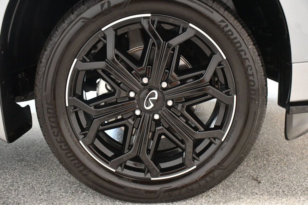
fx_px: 436
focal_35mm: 51
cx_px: 154
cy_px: 102
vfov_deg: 26.5
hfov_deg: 38.9
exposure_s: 1/60
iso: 8000
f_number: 4.2
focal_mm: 34
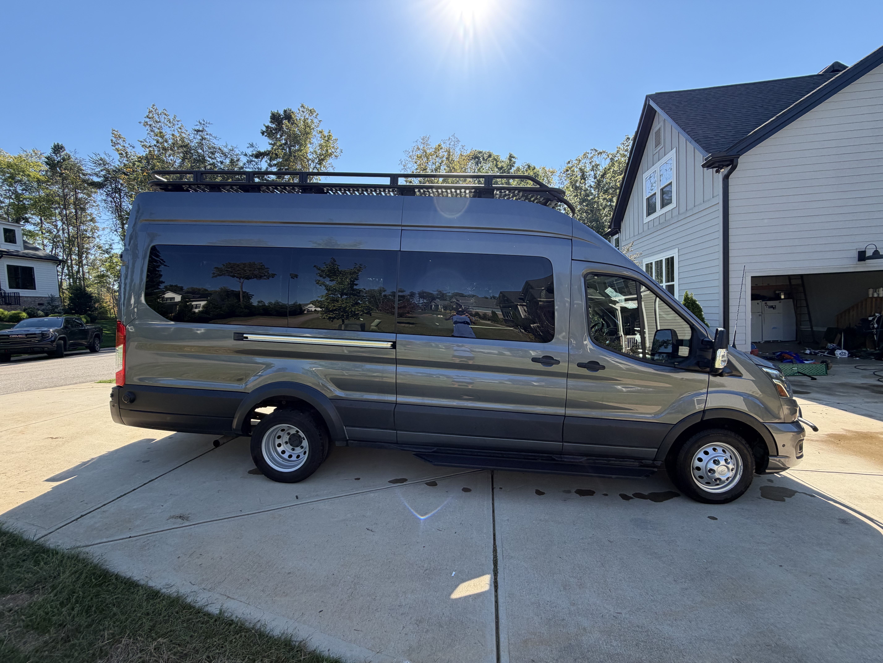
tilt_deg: -3.0
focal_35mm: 14
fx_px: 357
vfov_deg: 85.7
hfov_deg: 102.1
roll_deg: +2.4
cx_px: 442
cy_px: 332
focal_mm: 2.22
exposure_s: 1/590
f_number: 2.2
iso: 40
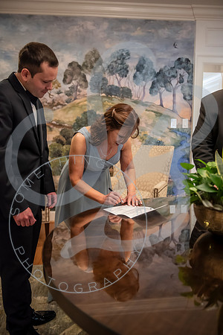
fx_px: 297
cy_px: 168
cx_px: 112
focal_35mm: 32
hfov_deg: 41.1
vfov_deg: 58.7
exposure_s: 1/125
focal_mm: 32
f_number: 2.8
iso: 2500
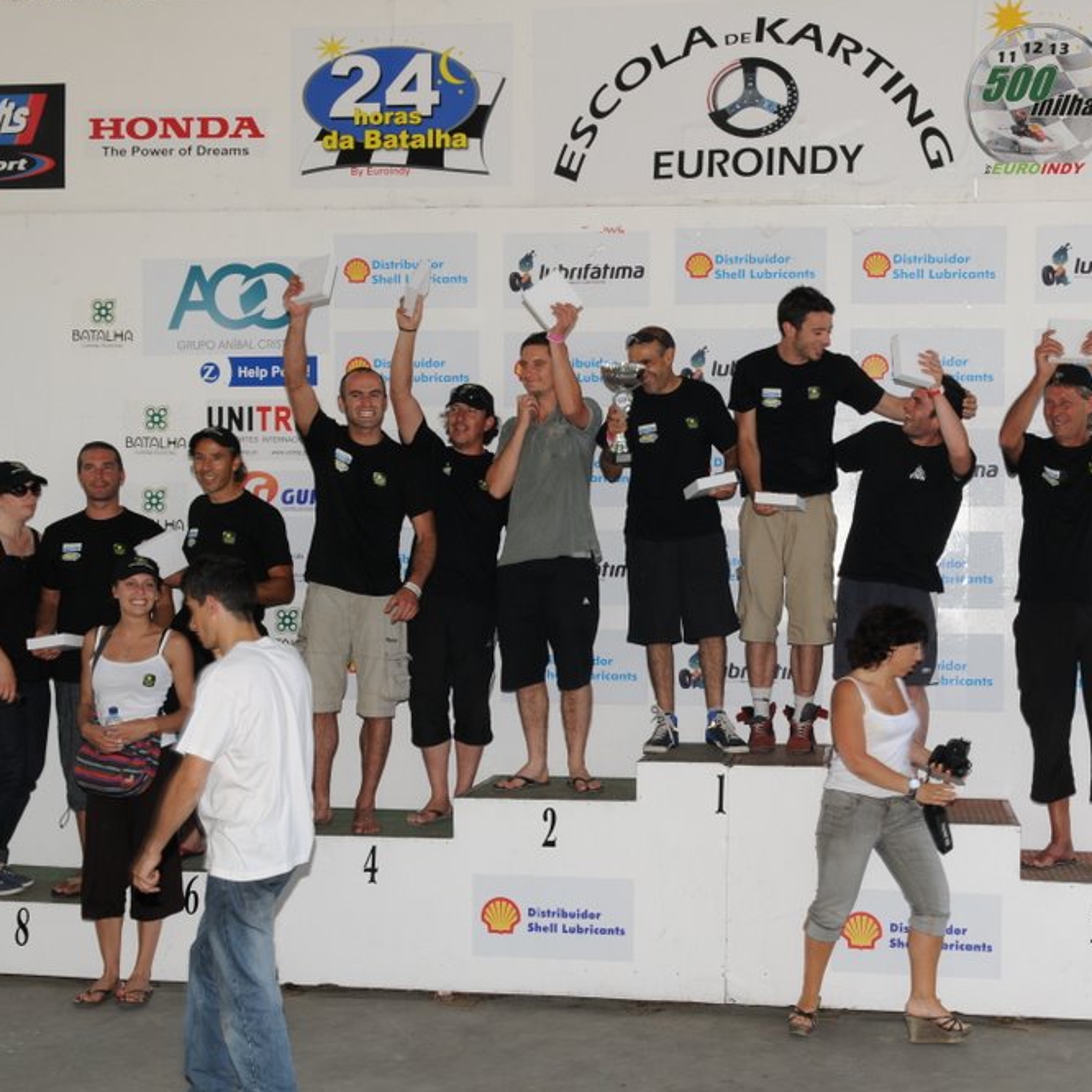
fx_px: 1677
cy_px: 551
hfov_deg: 35.9
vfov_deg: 36.1
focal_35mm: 47
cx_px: 679
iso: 200
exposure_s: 1/60
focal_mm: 24
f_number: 8
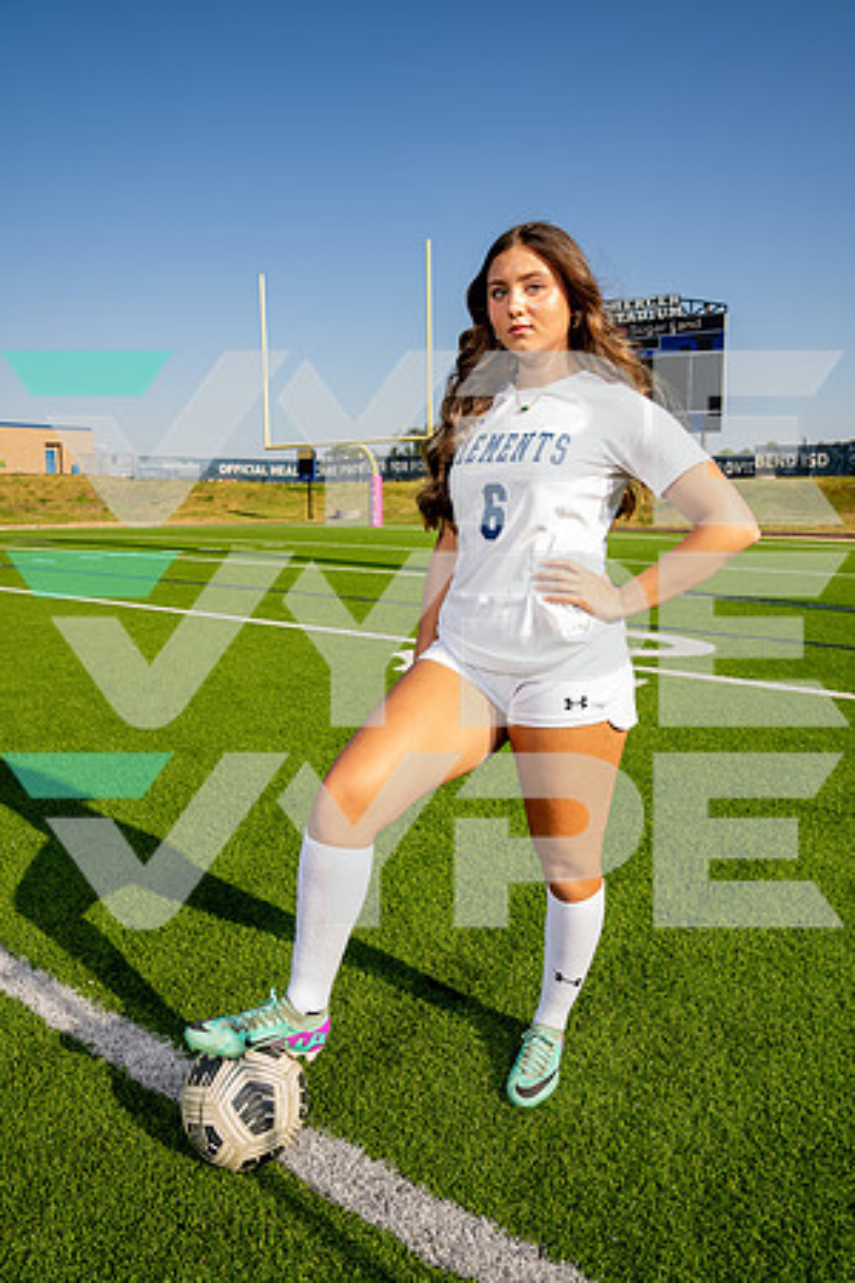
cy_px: 642
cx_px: 428
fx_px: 855
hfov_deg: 53.1
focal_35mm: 24
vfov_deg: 73.7
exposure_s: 1/125
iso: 50
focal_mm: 24
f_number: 7.1
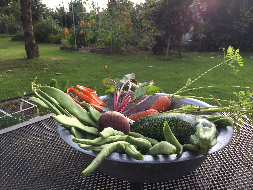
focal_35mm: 29
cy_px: 95
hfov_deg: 61.7
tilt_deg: -17.2
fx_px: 212
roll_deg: +0.0
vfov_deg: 48.2
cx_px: 126
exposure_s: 1/250
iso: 32
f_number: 2.2
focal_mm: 4.15
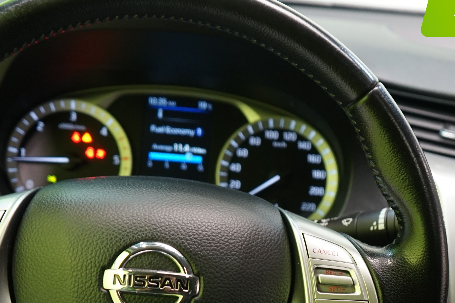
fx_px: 821
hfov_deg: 30.9
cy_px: 270
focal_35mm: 65
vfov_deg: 20.5
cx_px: 268
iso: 800
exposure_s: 1/30
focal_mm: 28
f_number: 3.5
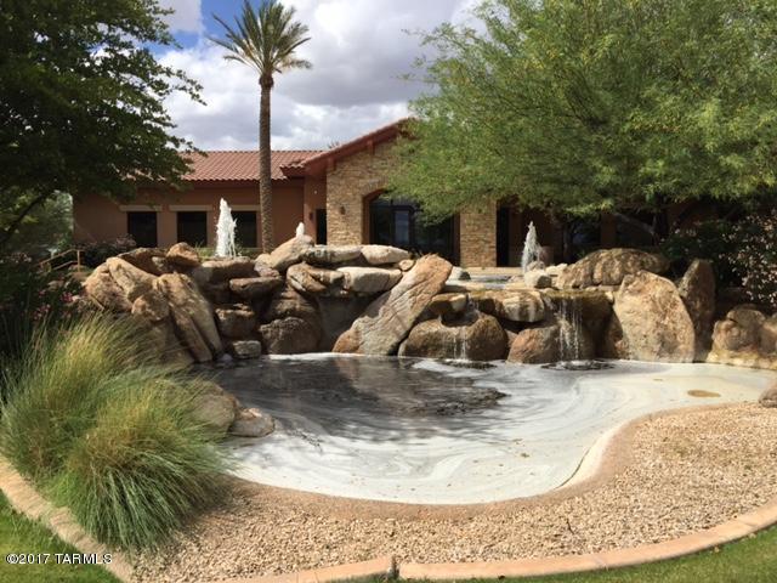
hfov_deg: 61.7
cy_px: 292
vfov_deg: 48.2
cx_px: 388
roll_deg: -0.6
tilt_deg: -2.2
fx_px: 651
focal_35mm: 29
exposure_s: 1/2825
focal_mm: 4.15
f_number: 2.2
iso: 32
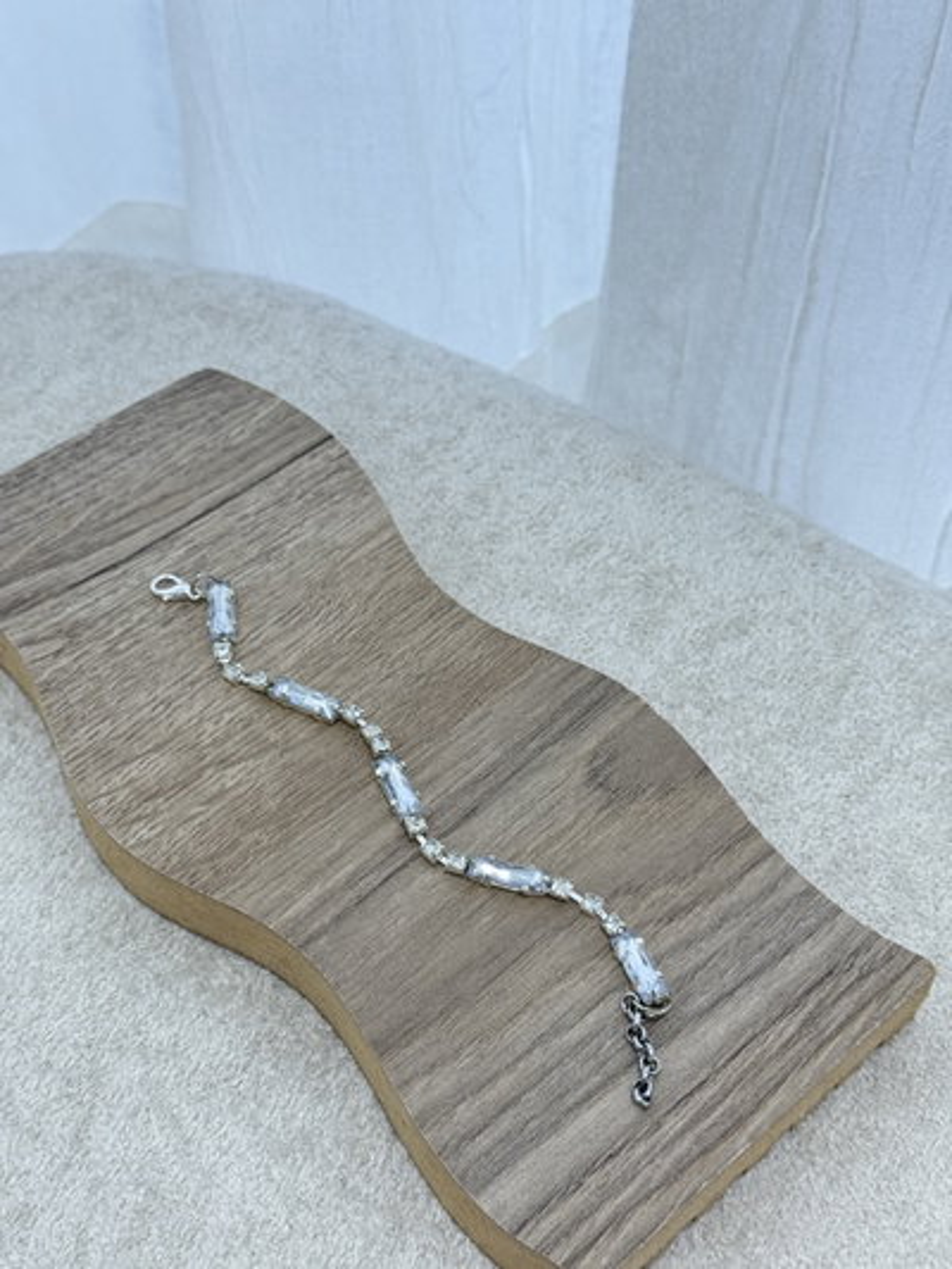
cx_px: 476
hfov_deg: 30.3
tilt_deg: -51.5
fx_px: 1759
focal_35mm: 48
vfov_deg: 39.6
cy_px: 634
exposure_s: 1/50
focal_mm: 6.76
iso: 125
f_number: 1.78
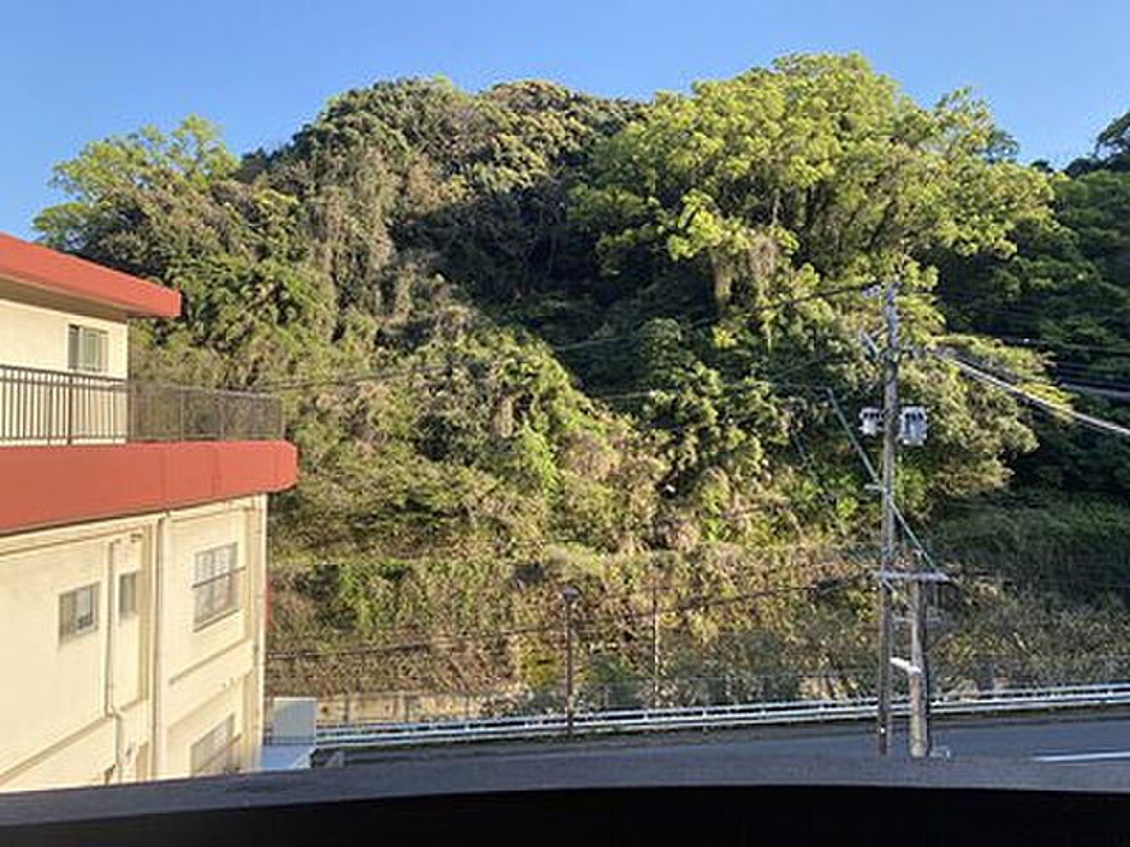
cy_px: 424
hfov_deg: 67.3
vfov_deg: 53.1
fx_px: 849
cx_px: 565
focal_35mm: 26
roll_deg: +0.2
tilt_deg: -0.1
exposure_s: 1/752
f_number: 1.8
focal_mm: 4.25
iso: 32
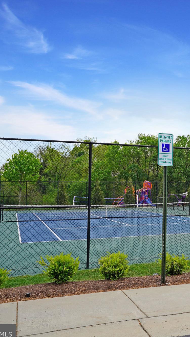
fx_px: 403
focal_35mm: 45
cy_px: 170
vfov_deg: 45.5
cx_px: 219
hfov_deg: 24.4
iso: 100
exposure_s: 1/100
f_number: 7.1
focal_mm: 28
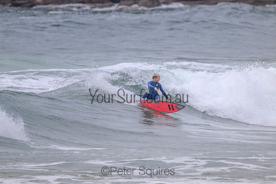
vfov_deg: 1.7
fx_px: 6134
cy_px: 92
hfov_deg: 2.6
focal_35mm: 800
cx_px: 138
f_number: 11
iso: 1250
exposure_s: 1/1600
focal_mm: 800
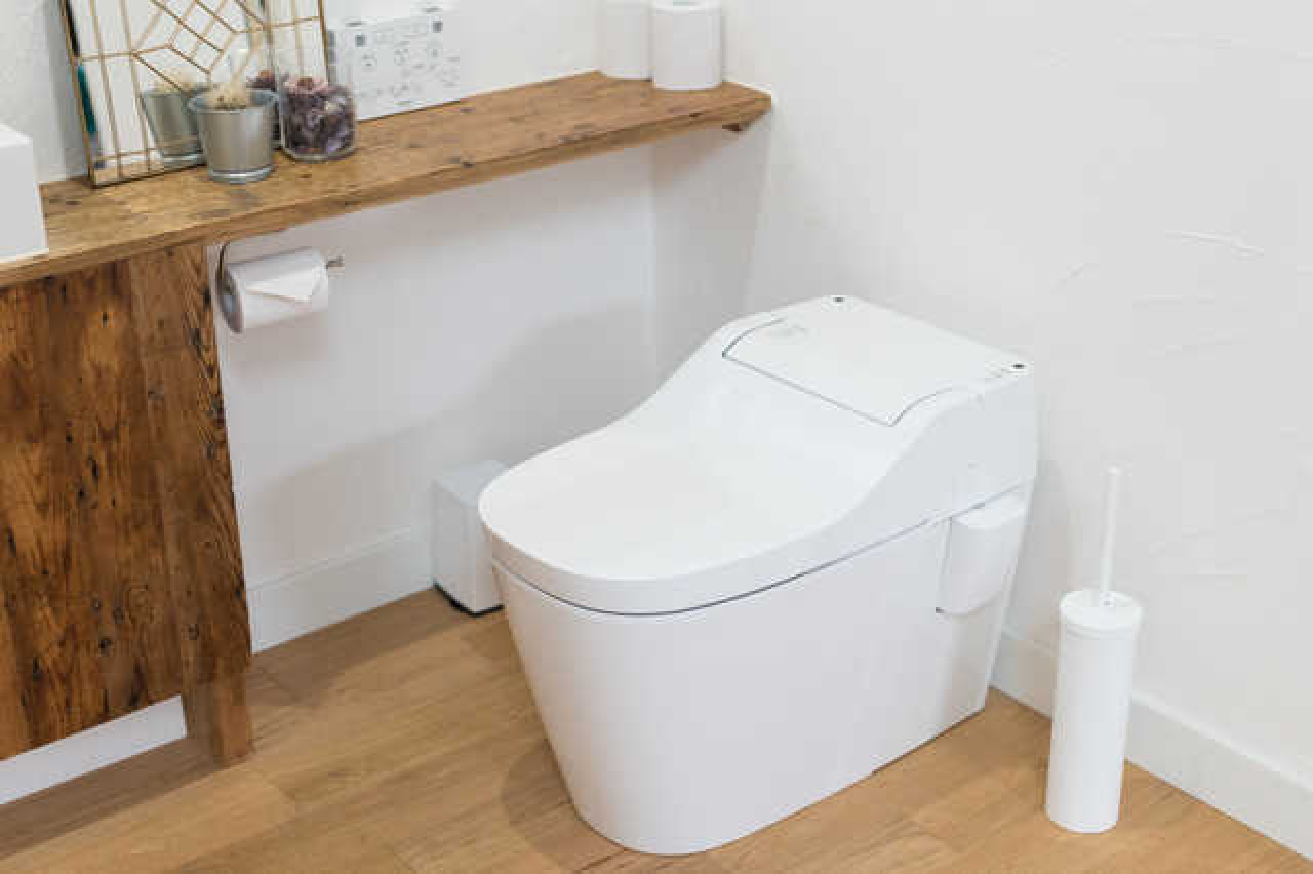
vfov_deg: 27.0
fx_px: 1823
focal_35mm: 50
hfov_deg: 39.6
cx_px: 656
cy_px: 437
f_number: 3.2
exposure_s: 1/125
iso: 400
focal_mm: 50
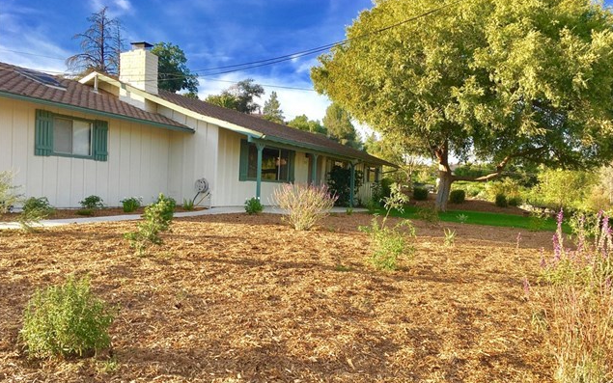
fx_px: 518
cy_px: 217
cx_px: 306
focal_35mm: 31
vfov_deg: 40.5
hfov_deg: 61.2
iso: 25
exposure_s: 1/754
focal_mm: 4.15
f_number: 2.2
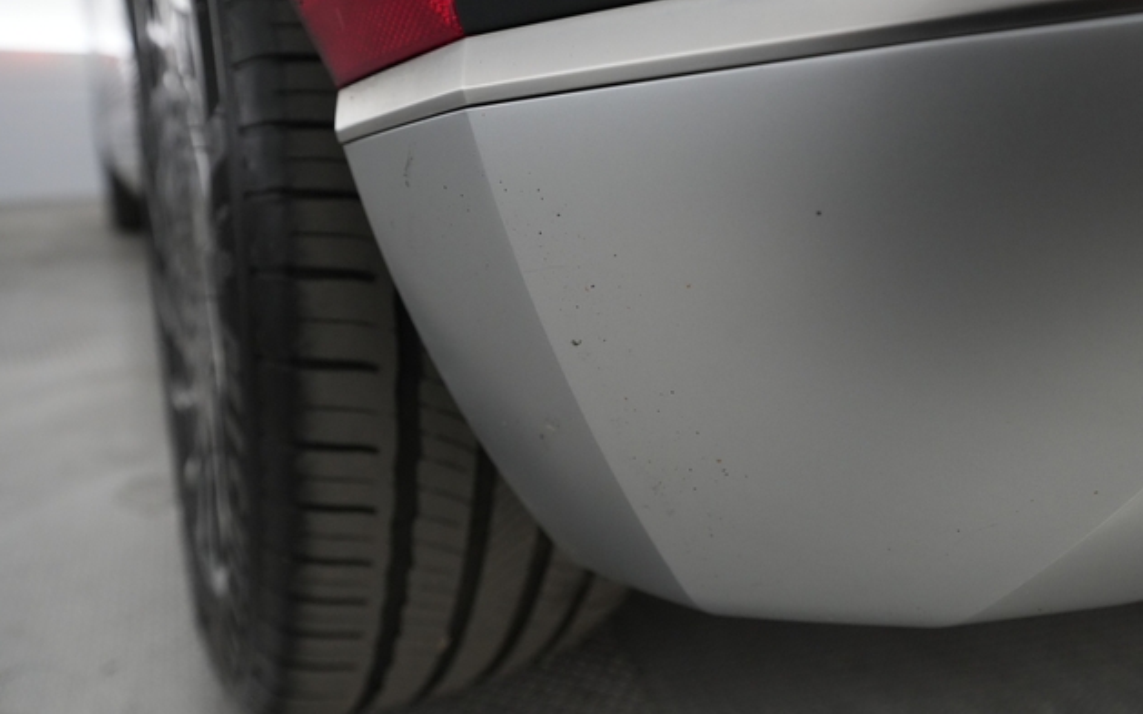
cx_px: 572
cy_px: 356
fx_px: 903
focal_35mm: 29
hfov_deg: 64.6
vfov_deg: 43.1
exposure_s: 1/200
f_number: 5
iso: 5000
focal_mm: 28
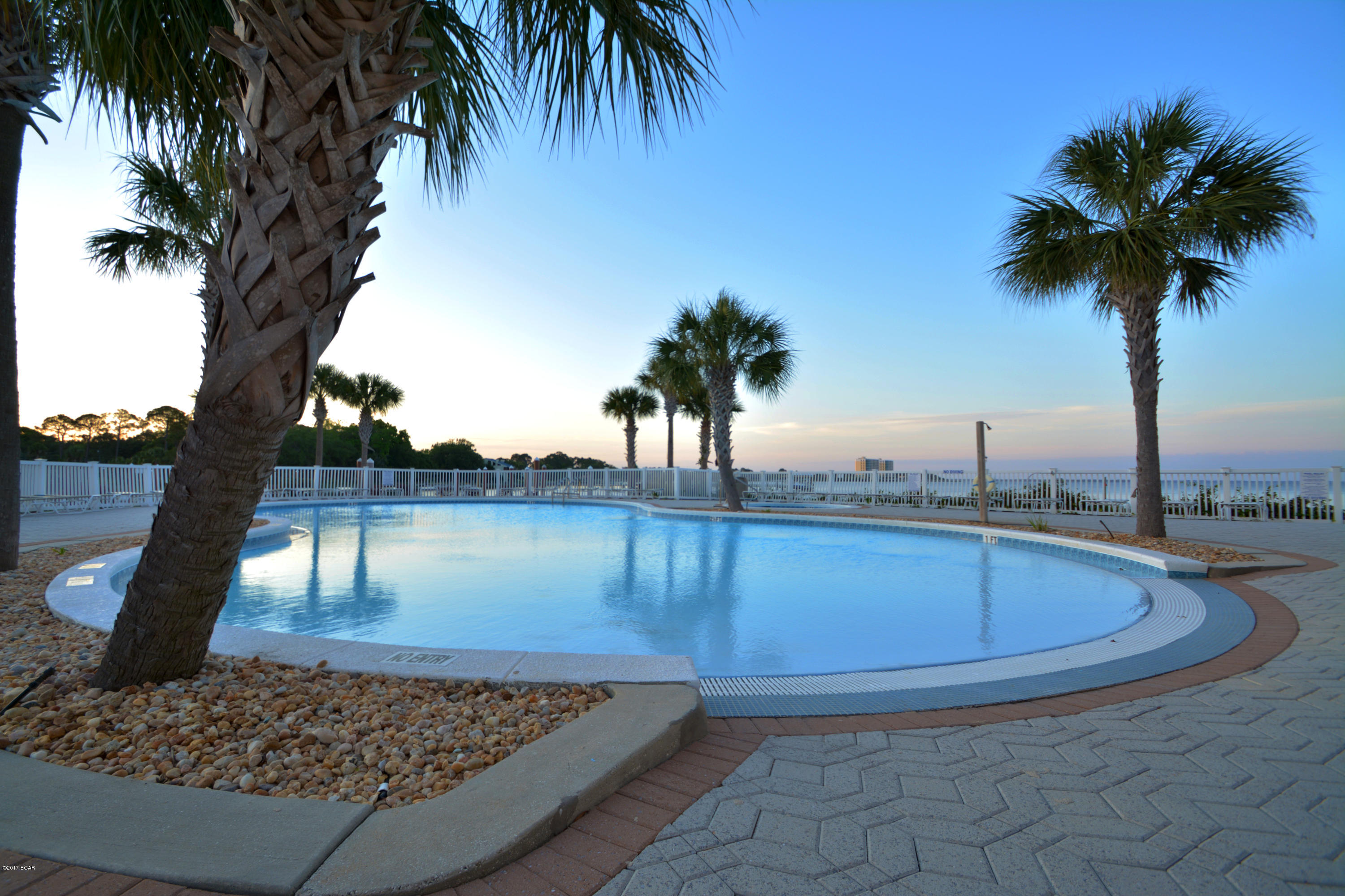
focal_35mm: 36
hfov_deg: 53.1
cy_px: 448
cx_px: 672
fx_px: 1345
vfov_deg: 36.9
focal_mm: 24
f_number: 29
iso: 100
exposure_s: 1/50
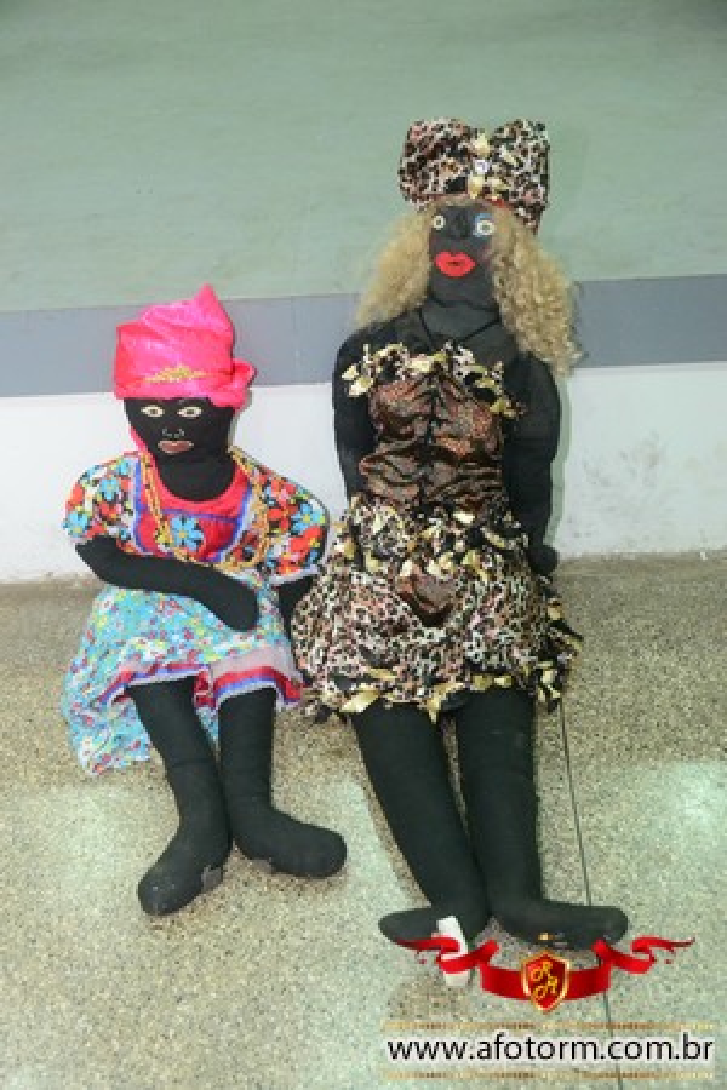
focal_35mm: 46
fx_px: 1408
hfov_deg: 28.9
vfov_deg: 42.3
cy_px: 545
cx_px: 364
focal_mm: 31
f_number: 4
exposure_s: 1/100
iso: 3200
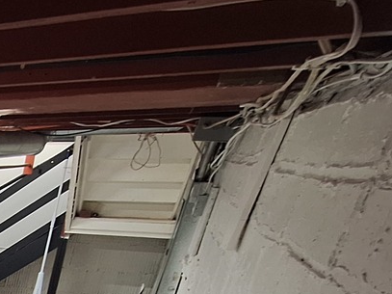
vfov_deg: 24.4
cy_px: 442
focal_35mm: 46
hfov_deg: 25.7
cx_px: -242
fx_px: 521
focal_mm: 1.74
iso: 125
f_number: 2.2
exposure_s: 1/40
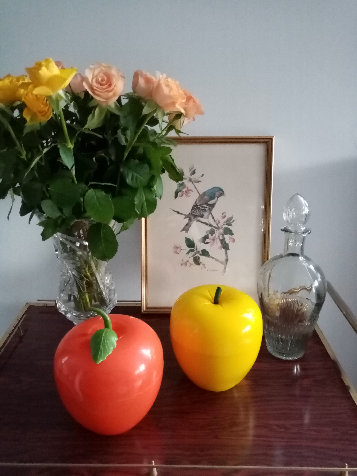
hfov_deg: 53.1
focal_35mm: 26
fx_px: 358
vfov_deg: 67.3
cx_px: 178
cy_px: 238
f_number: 1.8
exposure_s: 1/20
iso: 1103
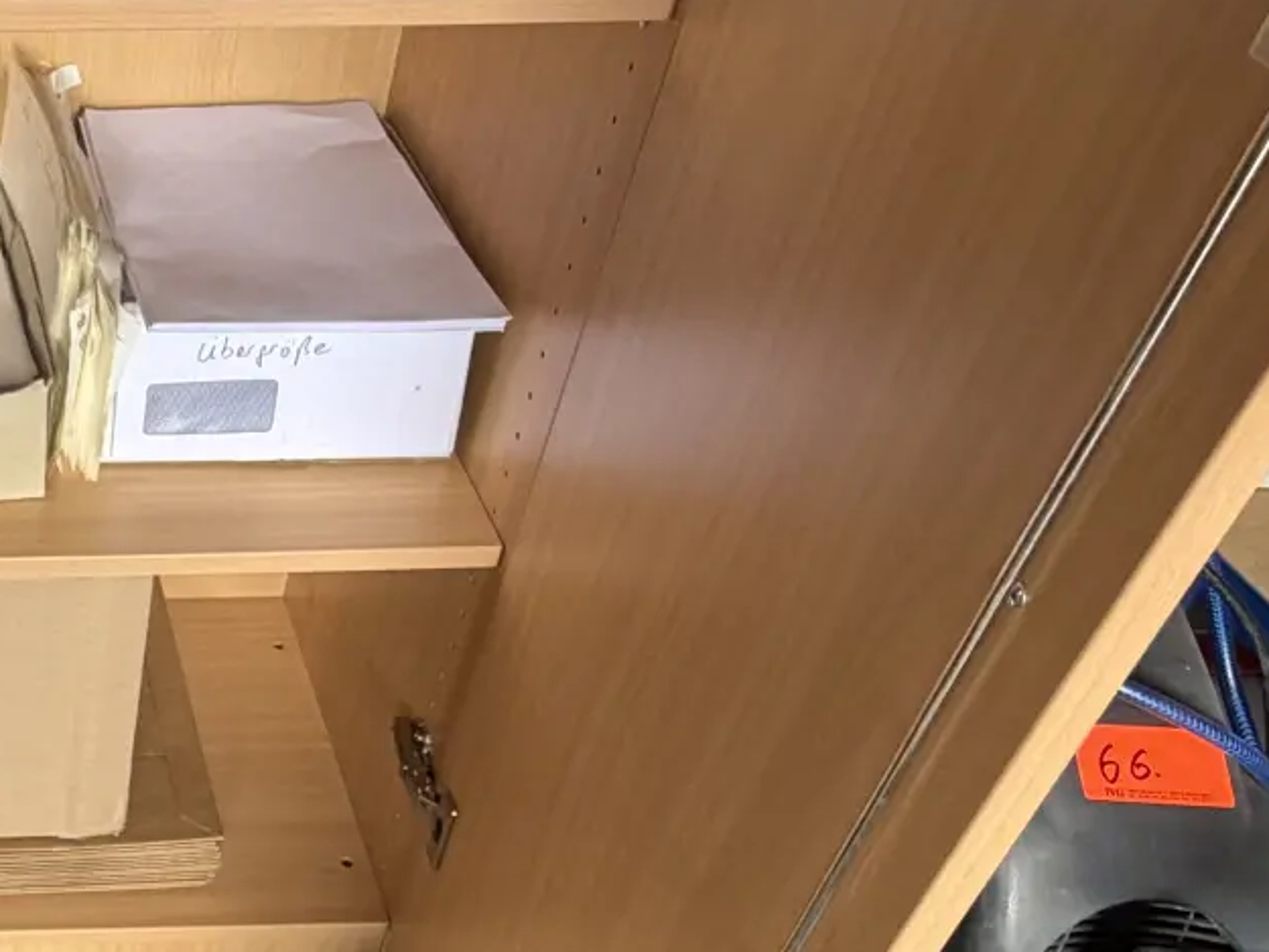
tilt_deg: -36.8
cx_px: -93
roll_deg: +0.2
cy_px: 416
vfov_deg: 33.6
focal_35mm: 43
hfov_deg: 37.4
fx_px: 1577
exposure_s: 1/121
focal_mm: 2.22
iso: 160
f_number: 2.2
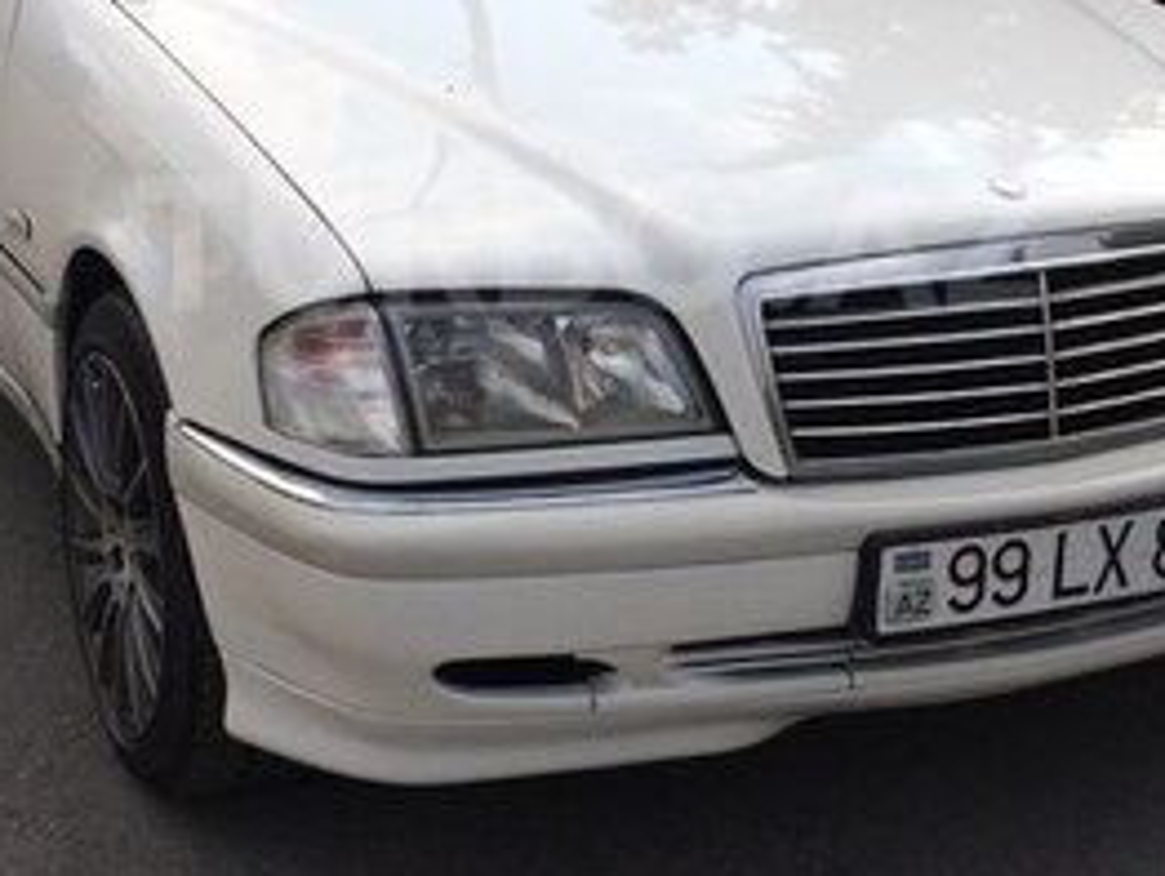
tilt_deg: -16.3
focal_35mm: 73
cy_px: 242
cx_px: 591
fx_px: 2459
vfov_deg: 20.1
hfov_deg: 26.7
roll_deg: +0.8
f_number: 2.2
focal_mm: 4.15
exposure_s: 1/1520
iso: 32
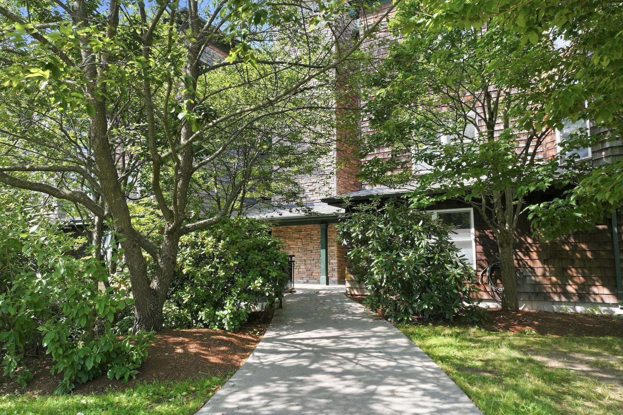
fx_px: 433
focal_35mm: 25
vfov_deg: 51.3
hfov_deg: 71.5
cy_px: 218
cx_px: 312
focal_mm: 12.3
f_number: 2.8
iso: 140
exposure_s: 1/400
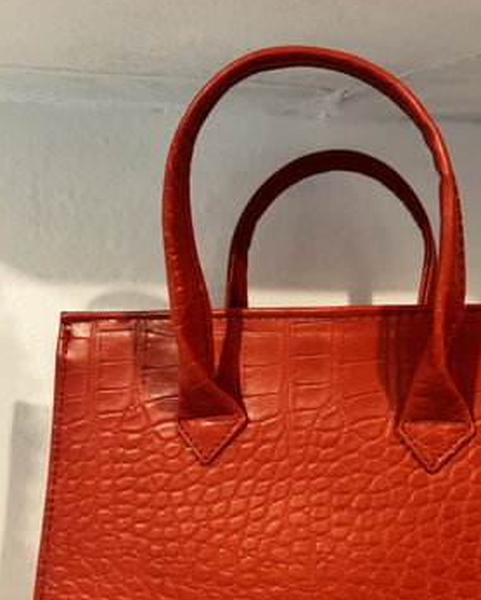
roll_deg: -1.0
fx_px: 693
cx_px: 330
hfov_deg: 37.7
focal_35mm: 39
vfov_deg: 45.9
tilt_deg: -2.7
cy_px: 411
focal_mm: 5.96
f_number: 1.6
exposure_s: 1/50
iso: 400
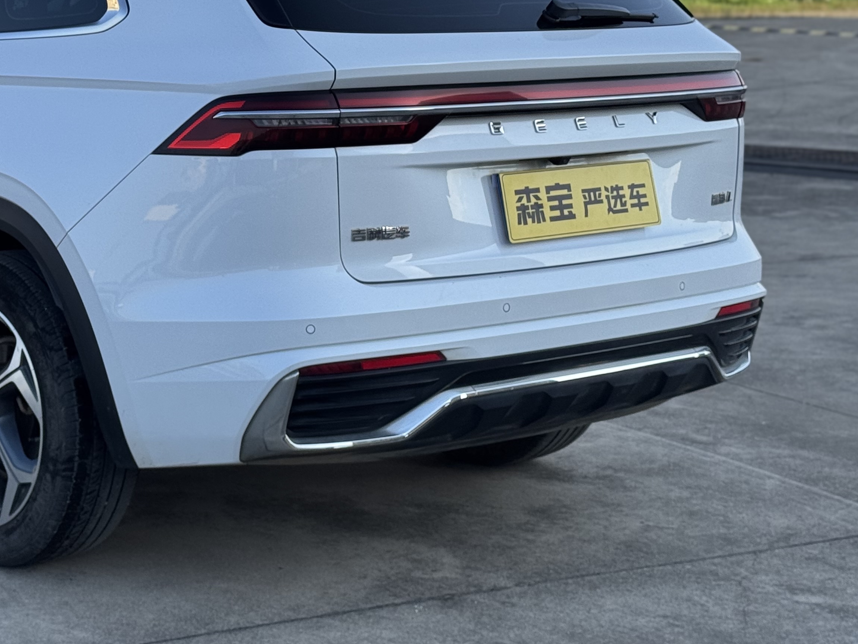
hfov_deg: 22.9
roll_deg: -0.3
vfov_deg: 17.5
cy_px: 206
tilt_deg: -6.4
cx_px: 137
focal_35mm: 84
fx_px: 2082
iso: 64
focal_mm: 6.76
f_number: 1.78
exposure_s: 1/2415
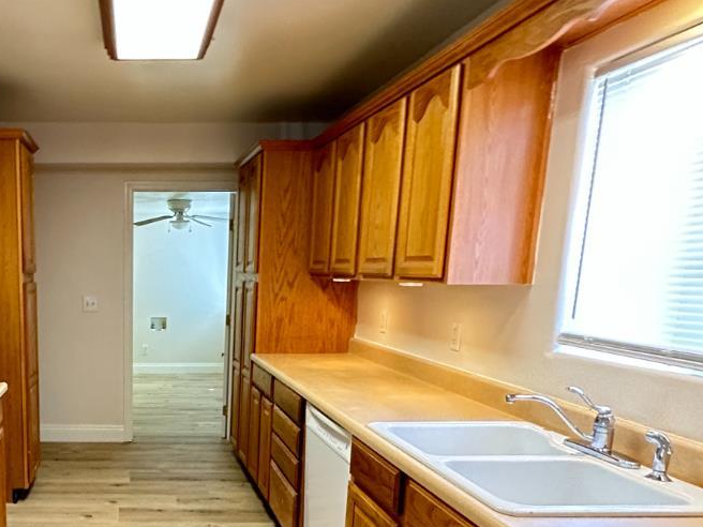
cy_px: 396
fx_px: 650
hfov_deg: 52.3
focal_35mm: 32
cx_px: 119
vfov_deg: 42.8
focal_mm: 2.22
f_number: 2.2
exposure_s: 1/60
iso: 500
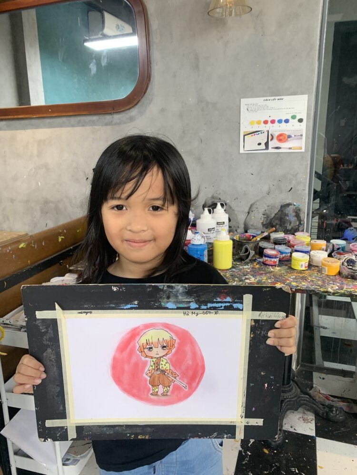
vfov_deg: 67.3
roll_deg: +1.6
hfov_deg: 53.1
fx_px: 358
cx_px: 178
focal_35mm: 26
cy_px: 238
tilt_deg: -14.5
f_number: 1.8
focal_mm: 4.25
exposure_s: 1/116
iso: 100
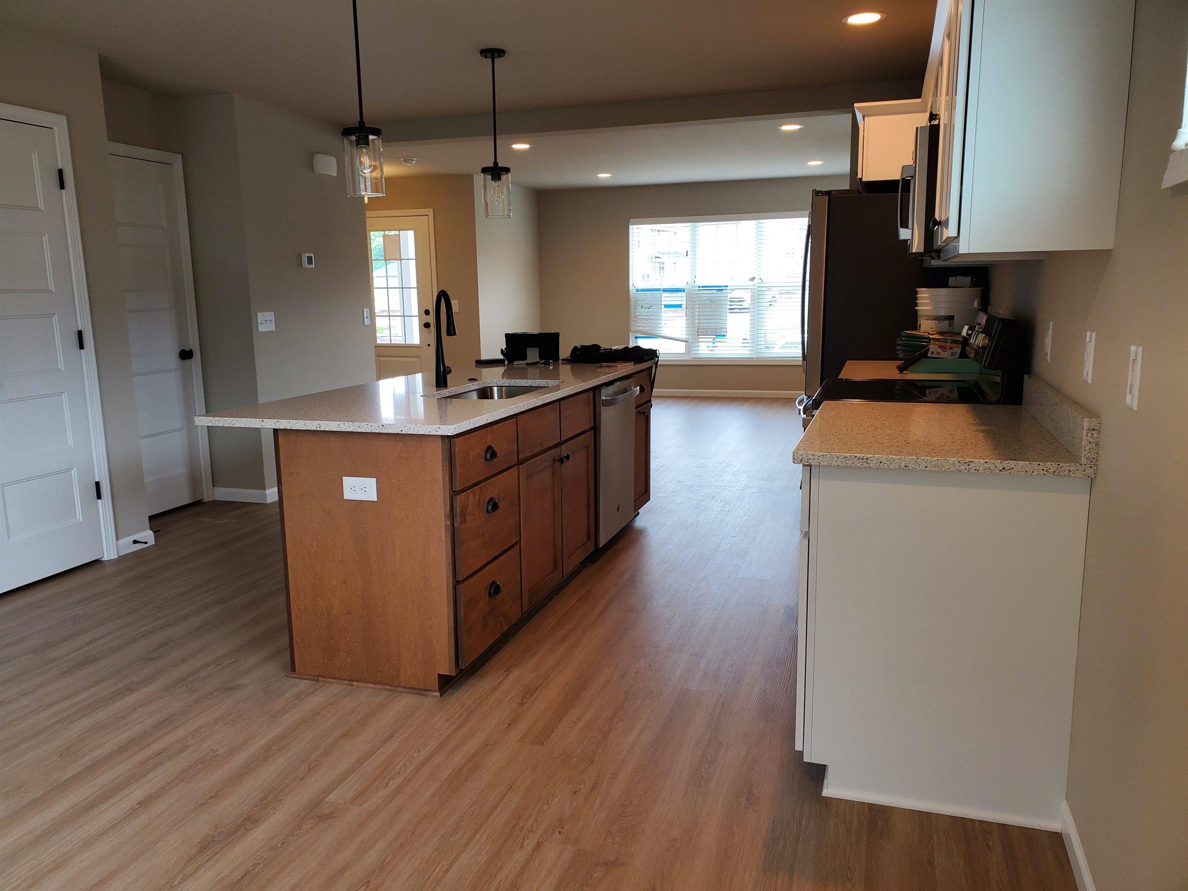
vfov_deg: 53.1
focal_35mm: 26
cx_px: 594
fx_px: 892
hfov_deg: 67.3
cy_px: 446
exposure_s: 1/120
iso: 100
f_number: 2.4
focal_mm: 4.3
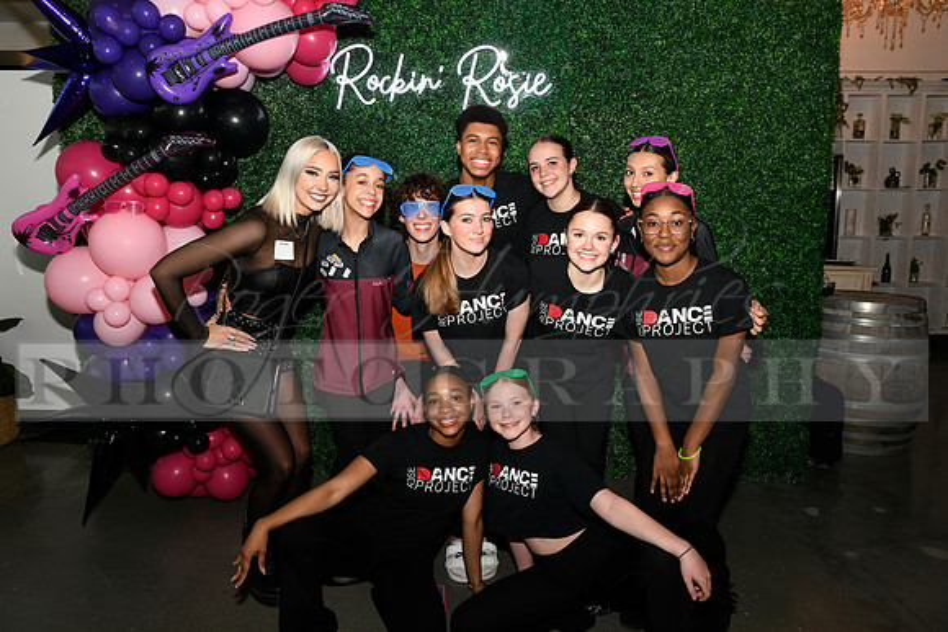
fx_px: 632
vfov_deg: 53.2
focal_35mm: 24
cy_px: 316
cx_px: 474
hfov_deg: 73.7
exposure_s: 1/60
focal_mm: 24
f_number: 6.3
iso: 500
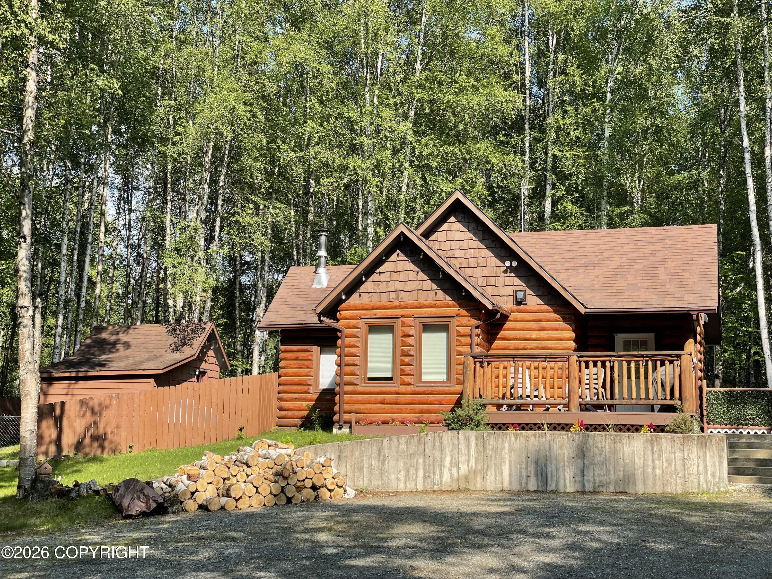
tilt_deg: +9.9
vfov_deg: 28.0
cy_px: 290
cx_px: 386
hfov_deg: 36.8
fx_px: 1160
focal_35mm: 52
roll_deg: -1.6
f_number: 2
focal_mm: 6
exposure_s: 1/558
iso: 25
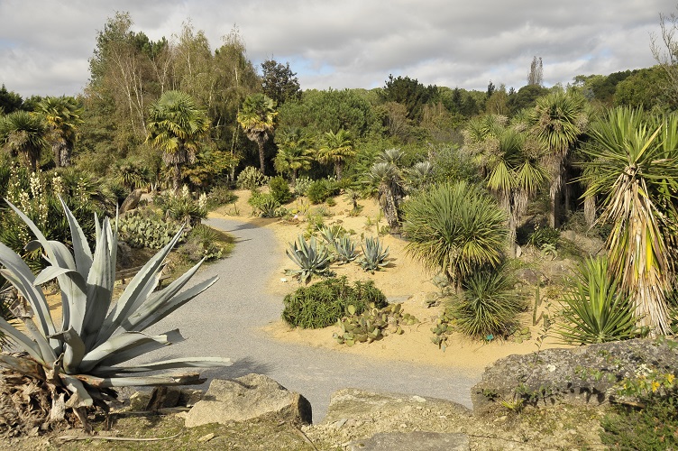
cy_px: 226
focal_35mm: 33
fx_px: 621
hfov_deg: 57.3
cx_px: 339
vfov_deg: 39.9
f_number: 10
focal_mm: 22
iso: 400
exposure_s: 1/500
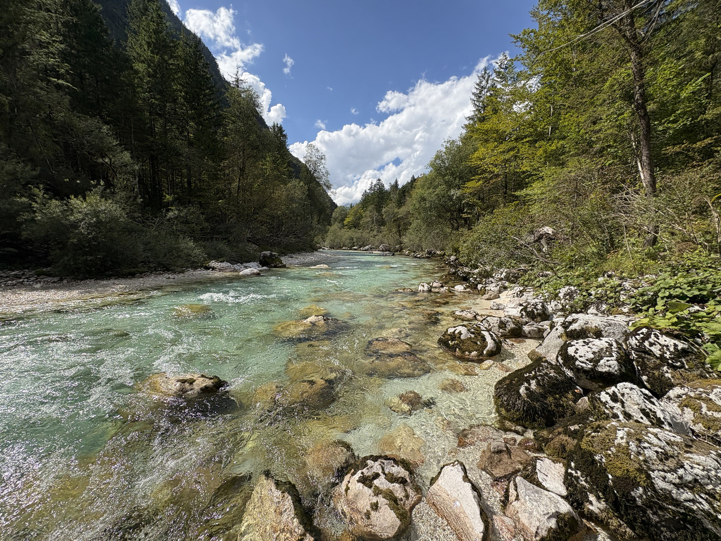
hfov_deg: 102.1
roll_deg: -0.2
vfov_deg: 85.7
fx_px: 292
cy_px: 270
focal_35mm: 14
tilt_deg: -5.4
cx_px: 360
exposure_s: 1/1976
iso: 50
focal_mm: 2.22
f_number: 2.2
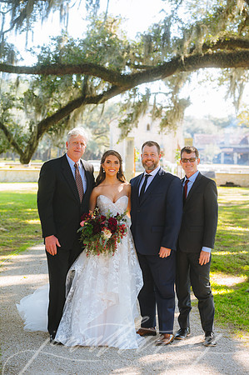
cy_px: 188
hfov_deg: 16.6
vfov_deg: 24.8
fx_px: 853
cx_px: 124
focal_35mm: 82
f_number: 2.8
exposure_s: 1/125
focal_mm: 82
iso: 160
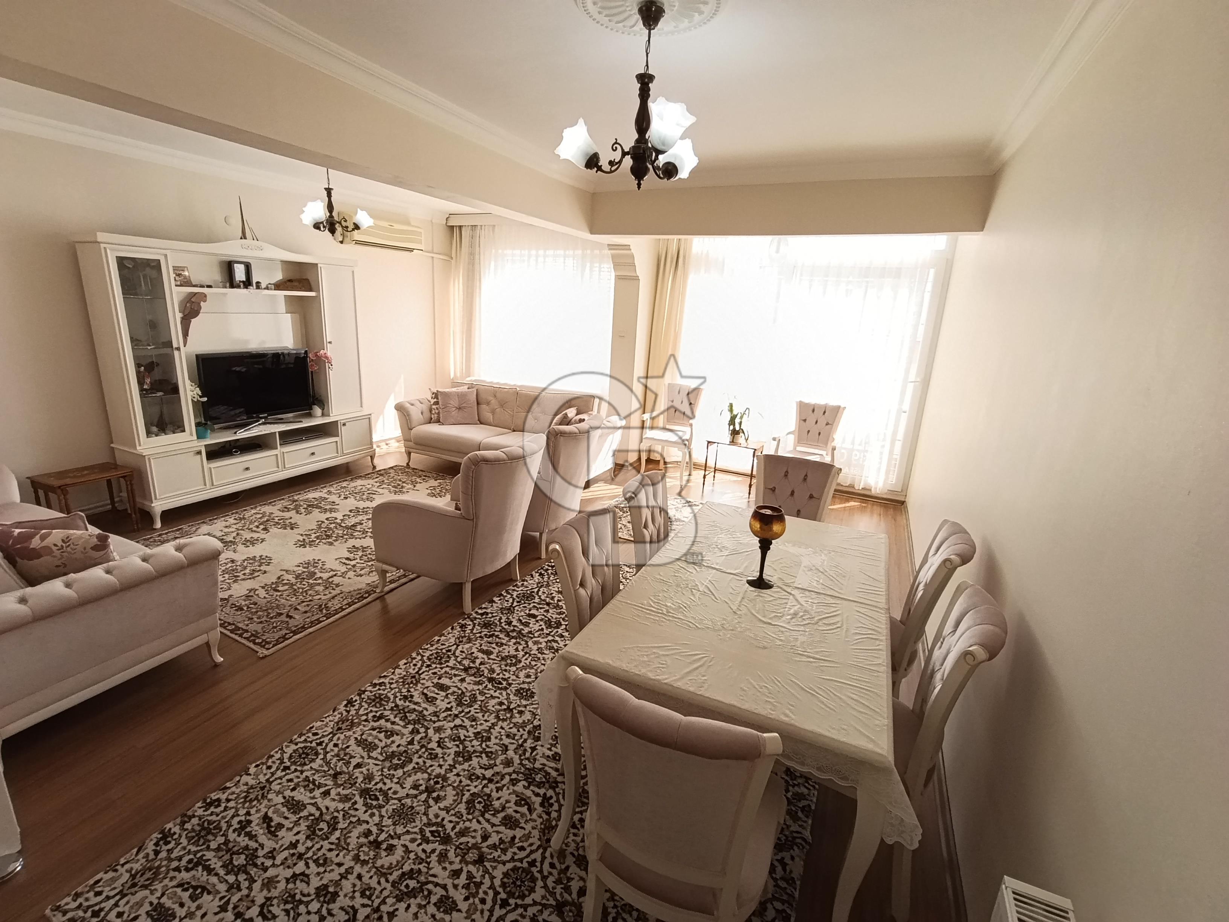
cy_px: 461
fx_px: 533
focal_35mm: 15
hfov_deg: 98.2
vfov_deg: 81.7
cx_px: 614
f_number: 2.2
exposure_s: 1/100
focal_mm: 1.65
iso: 80
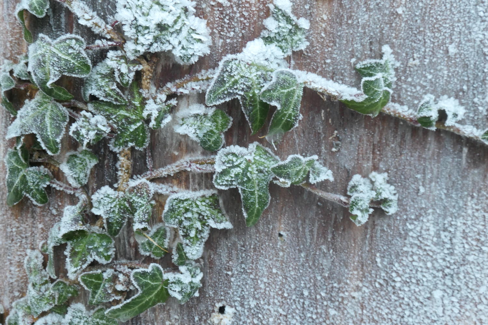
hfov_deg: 42.7
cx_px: 244
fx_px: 624
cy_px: 162
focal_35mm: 46
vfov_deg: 29.2
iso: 500
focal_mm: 16.7
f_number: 4.1
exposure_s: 1/80
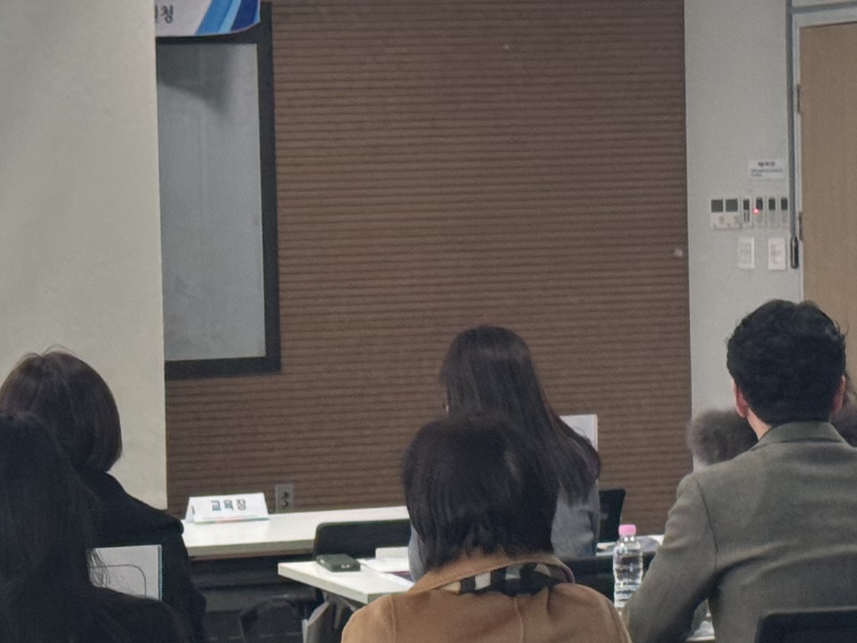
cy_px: 389
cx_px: 143
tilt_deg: -2.9
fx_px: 3987
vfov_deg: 9.2
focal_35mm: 161
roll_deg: +2.0
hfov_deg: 12.2
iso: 100
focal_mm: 6.76
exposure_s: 1/120
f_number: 1.78
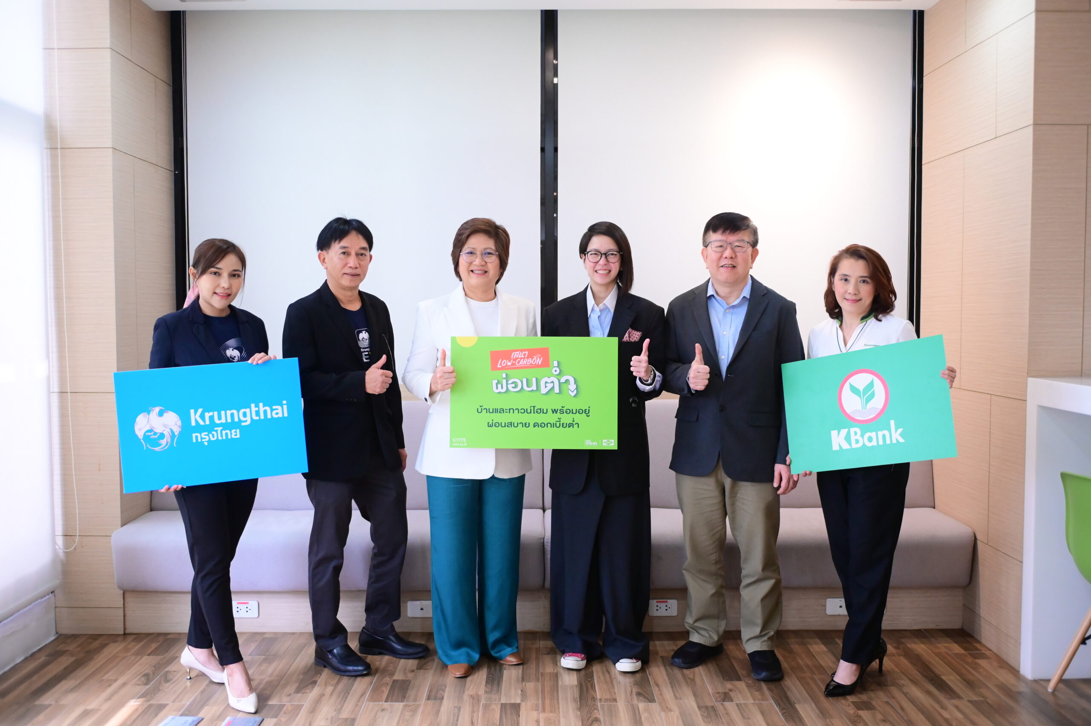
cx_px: 546
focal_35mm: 35
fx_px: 1060
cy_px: 363
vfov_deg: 37.8
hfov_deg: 54.5
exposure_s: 1/320
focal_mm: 35
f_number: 3.2
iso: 5000
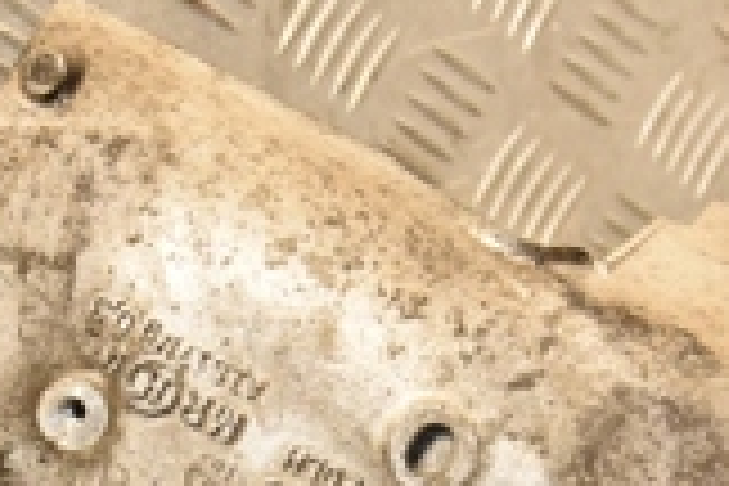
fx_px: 3847
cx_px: 446
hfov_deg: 10.8
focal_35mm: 190
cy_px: 688
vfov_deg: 7.1
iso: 800
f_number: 5
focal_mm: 32
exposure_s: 1/160
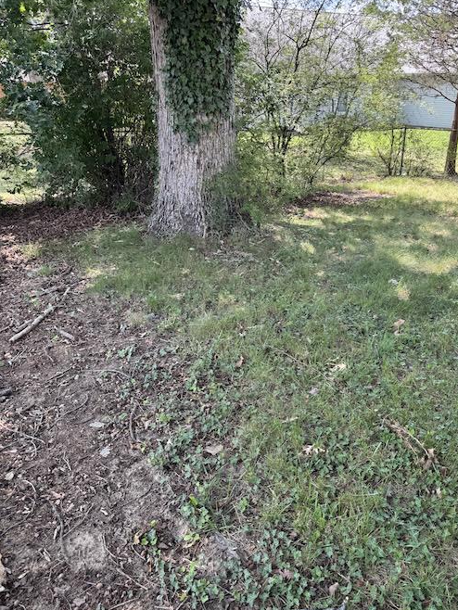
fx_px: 494
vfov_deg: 63.3
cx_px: 264
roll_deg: +1.7
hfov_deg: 49.6
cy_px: 335
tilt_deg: -25.8
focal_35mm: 28
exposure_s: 1/241
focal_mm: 6.76
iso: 80
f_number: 1.78
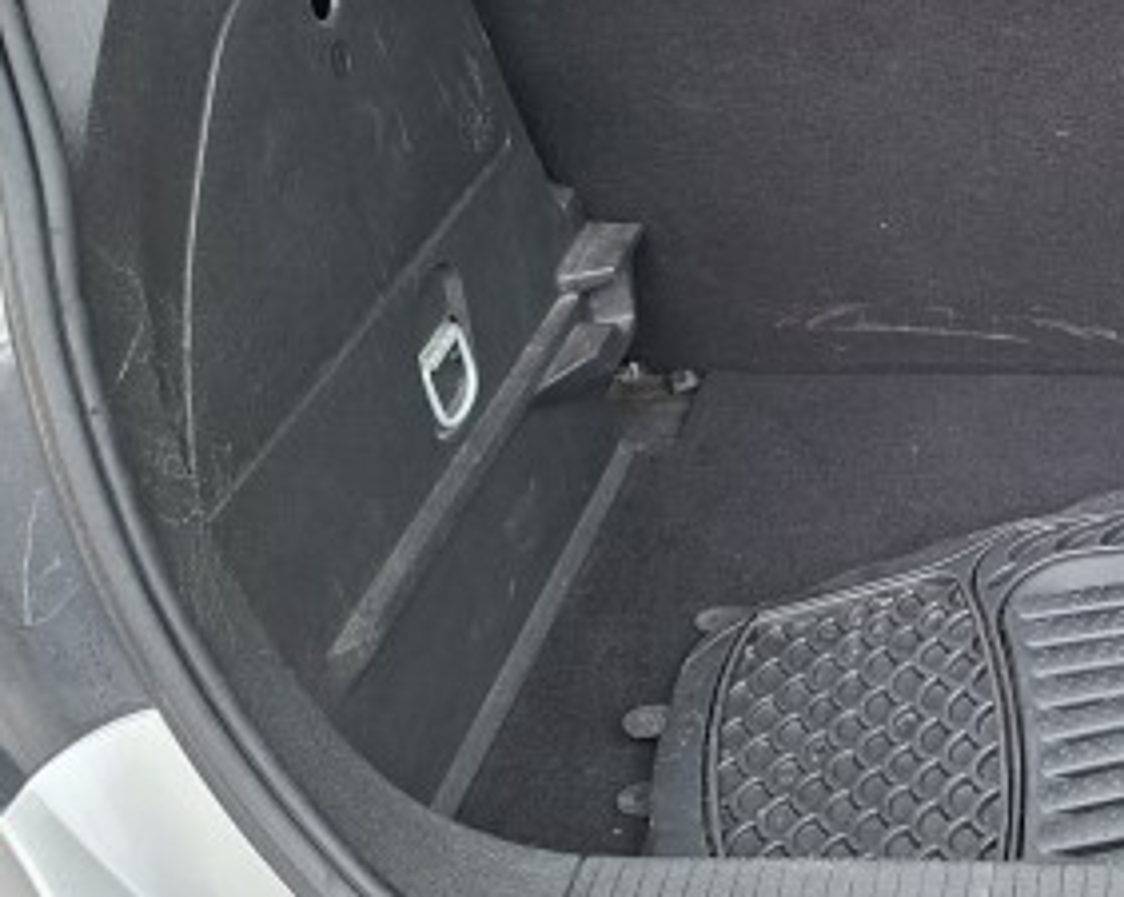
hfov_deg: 33.1
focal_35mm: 51
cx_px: 1164
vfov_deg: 28.9
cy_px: 171
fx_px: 1695
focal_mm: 5.54
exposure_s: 1/100
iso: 80
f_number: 1.8
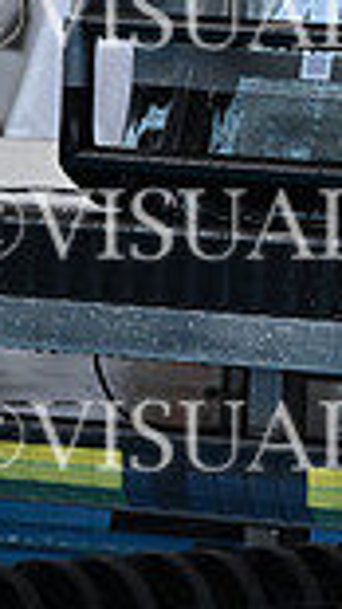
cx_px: 710
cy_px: -515
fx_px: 12660
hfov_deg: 1.5
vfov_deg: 2.7
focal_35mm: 784
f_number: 2.8
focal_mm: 200
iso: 1250
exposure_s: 1/1000
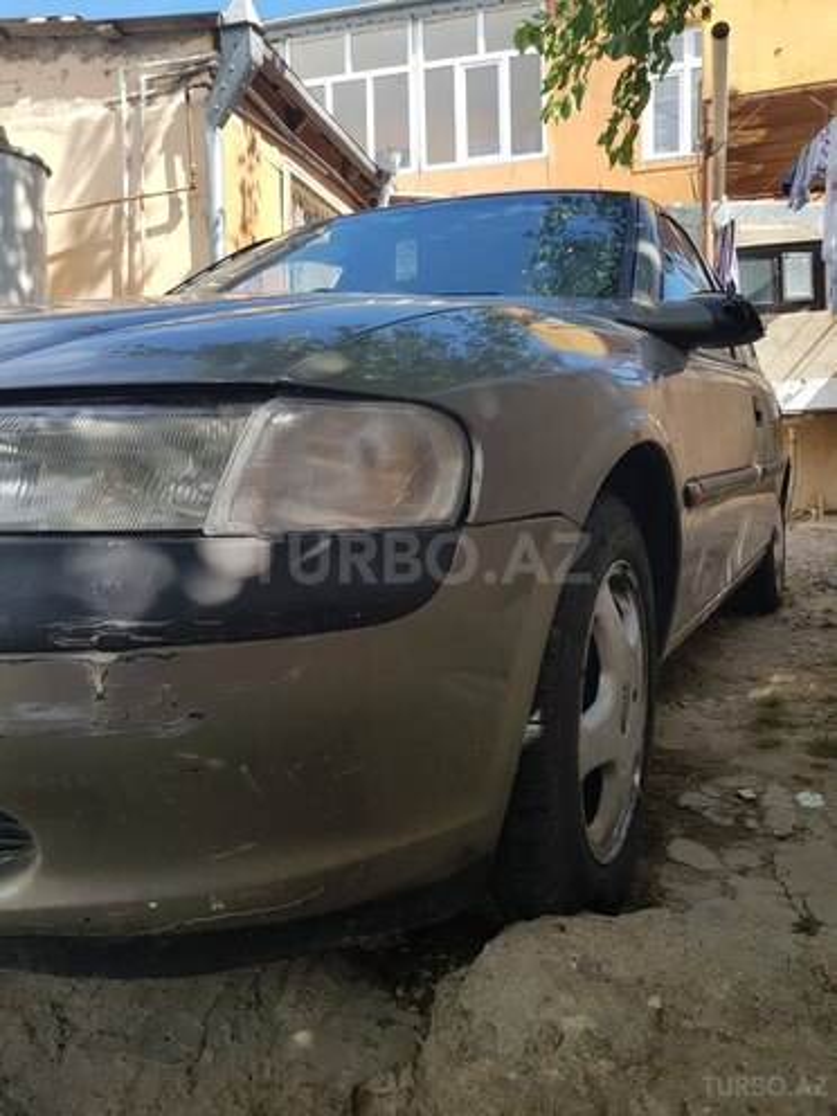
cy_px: 558
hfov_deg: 53.1
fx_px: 838
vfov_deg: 67.3
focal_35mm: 26
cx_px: 418
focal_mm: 4.2
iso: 40
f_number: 1.7
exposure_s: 1/698
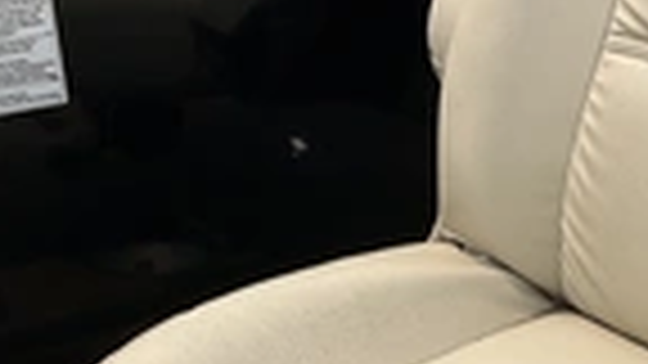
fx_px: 1512
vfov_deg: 13.3
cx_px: 423
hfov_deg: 24.1
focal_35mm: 88
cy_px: 476
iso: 25
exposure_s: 1/2227
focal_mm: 3
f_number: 1.8
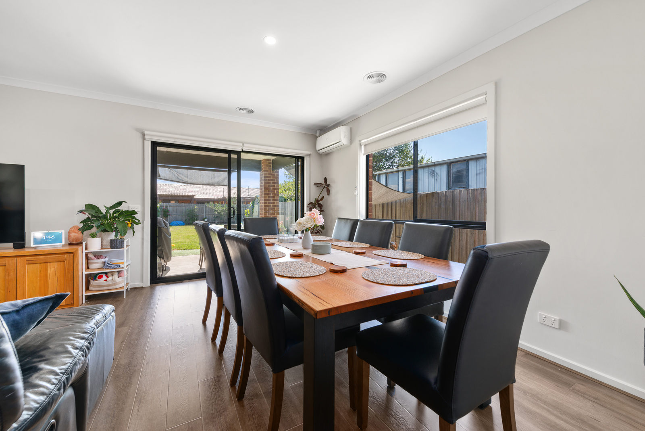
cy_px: 216
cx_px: 322
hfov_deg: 104.2
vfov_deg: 81.3
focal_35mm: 14
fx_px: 251
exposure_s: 1/2.5
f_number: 8
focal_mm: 14
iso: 125
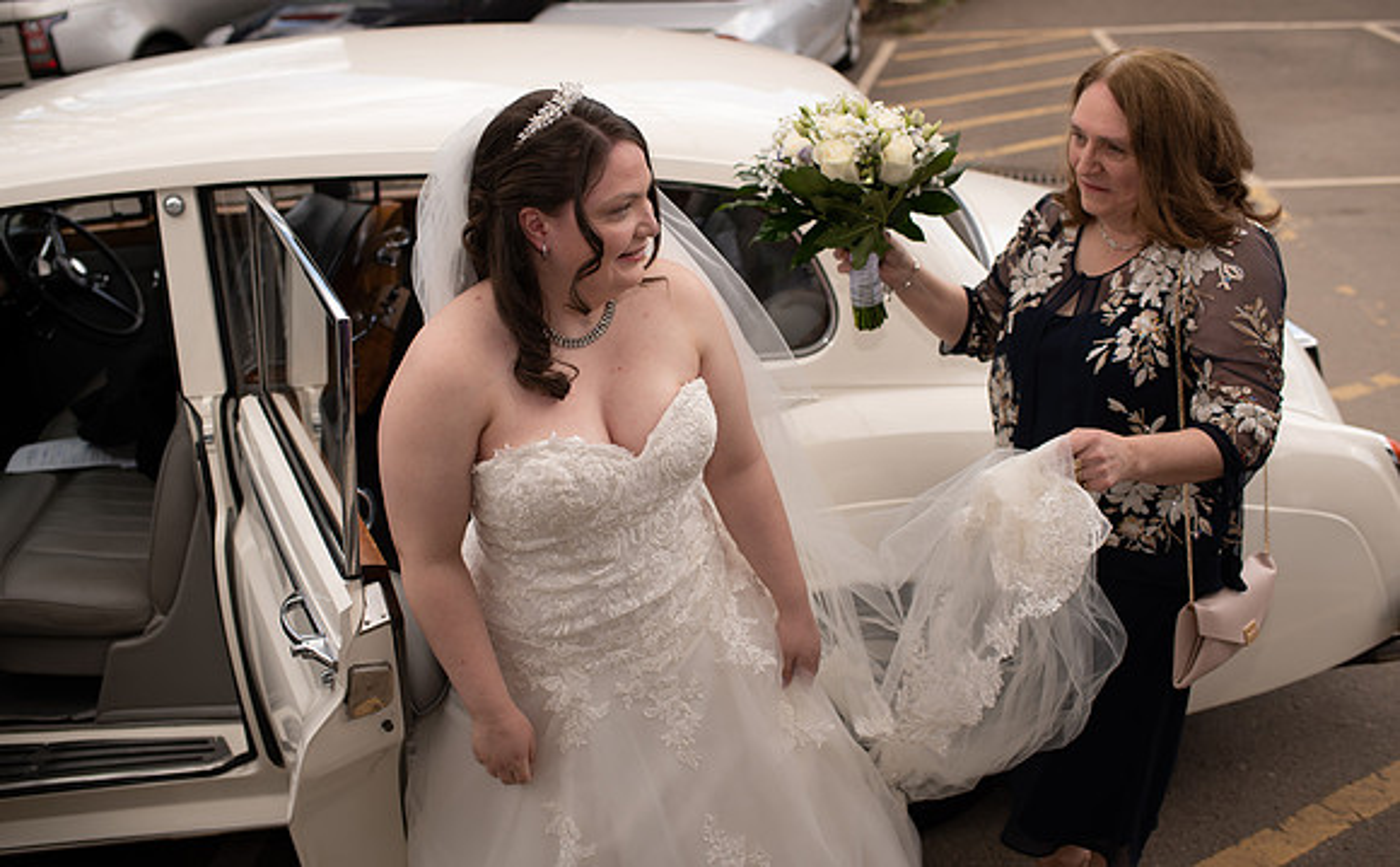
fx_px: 1360
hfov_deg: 54.5
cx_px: 700
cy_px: 401
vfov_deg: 35.3
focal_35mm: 36
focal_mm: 35
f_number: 3.2
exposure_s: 1/800
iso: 100
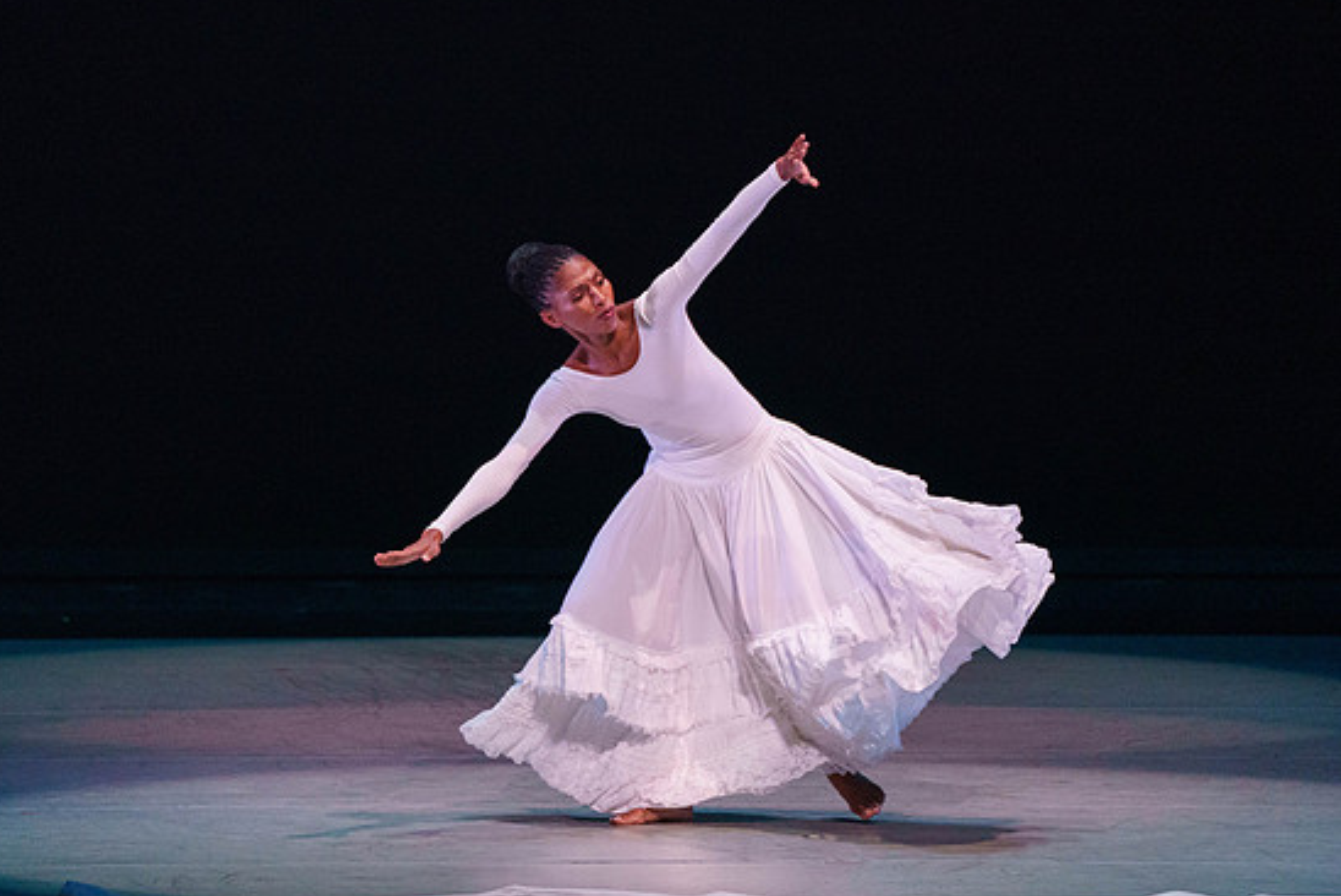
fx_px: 15205
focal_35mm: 408
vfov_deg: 3.4
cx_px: 634
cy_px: 465
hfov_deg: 5.0
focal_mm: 373
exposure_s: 1/400
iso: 5000
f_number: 6.3
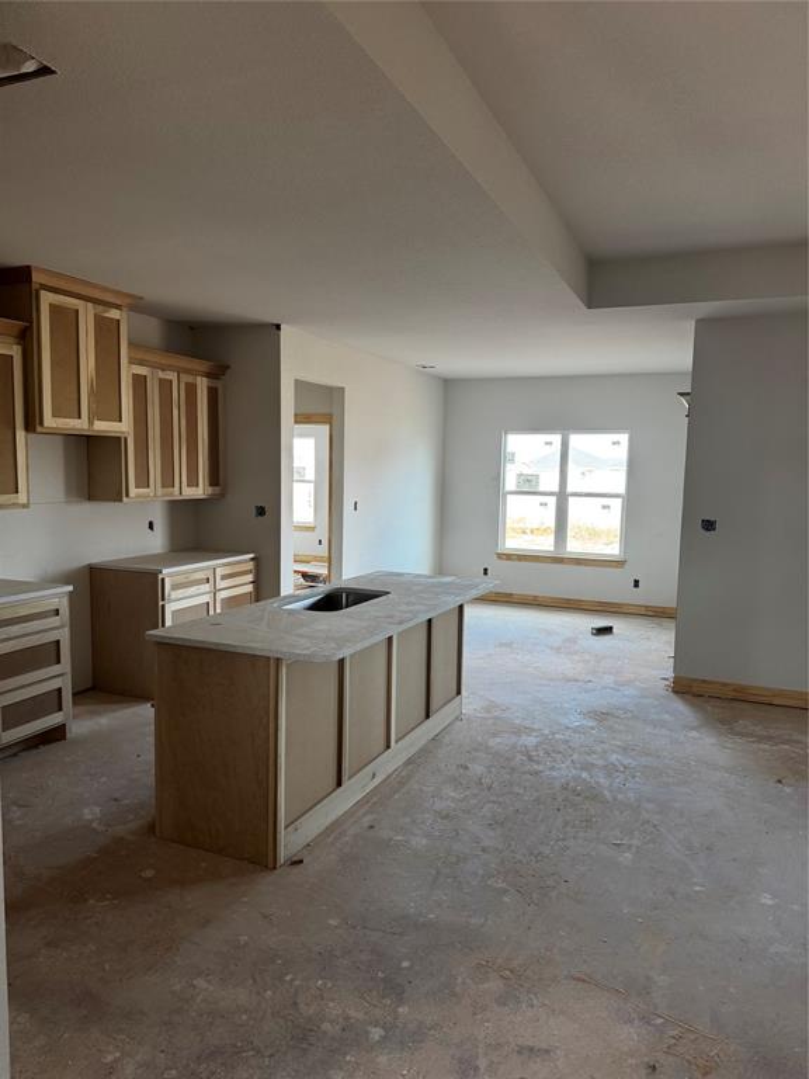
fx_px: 748
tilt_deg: -5.6
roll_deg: -0.9
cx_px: 404
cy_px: 540
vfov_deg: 71.6
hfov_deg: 56.8
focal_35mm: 24
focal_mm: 6.76
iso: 160
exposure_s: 1/121
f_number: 1.78
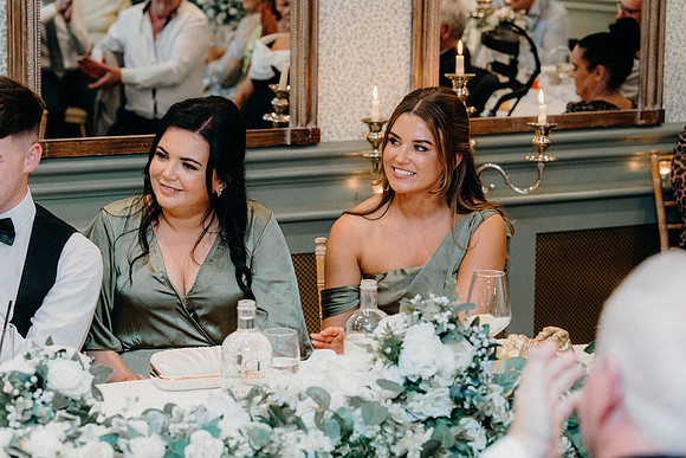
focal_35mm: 105
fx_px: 2001
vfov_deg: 13.0
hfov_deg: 19.5
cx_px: 343
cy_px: 229
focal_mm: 70
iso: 2500
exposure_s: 1/160
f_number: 3.5
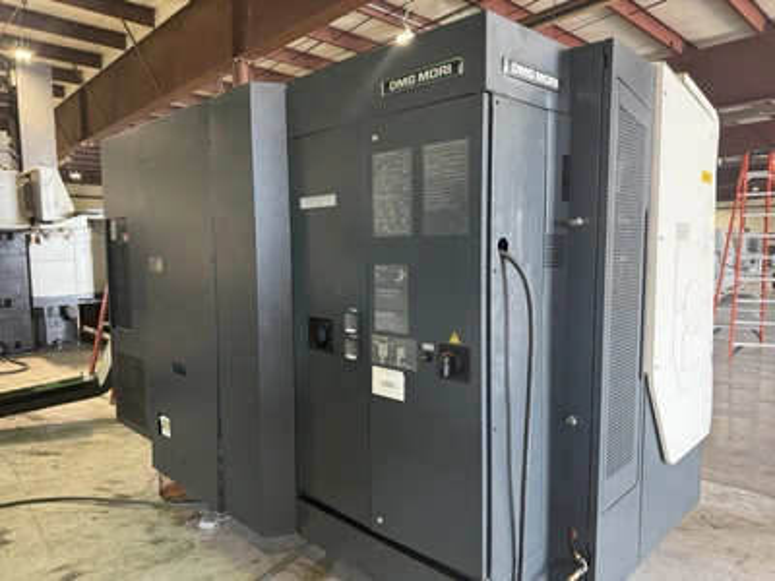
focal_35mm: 24
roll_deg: +1.3
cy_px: 290
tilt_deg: -5.5
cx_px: 388
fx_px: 537
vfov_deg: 56.8
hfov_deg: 71.6
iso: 250
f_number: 1.78
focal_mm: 6.76
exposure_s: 1/60
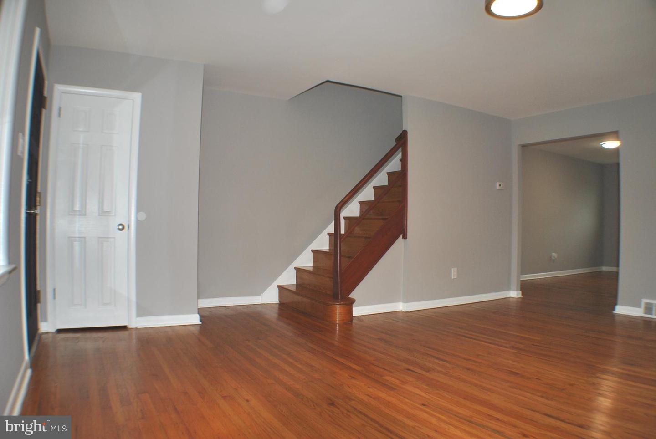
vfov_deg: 43.7
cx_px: 328
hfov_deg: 61.9
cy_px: 220
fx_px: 547
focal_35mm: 30
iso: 200
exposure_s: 1/60
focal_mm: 20
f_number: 3.8
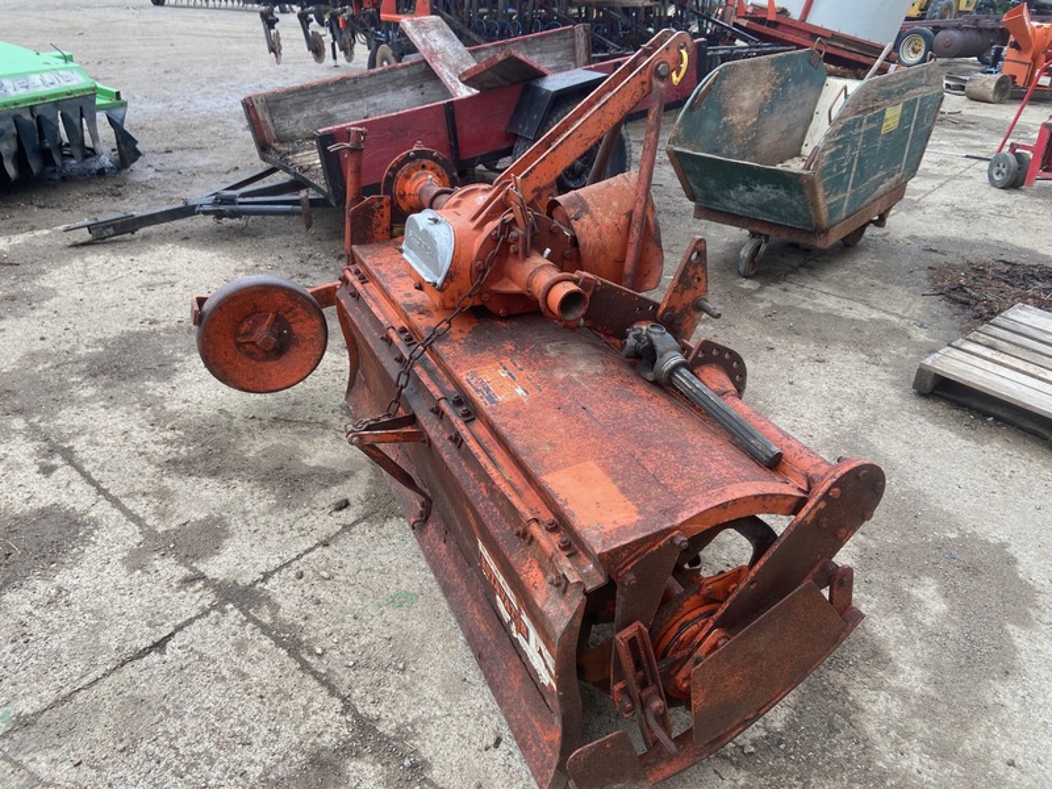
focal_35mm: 26
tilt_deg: -28.6
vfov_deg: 53.1
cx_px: 526
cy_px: 394
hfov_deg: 67.3
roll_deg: -4.3
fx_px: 790
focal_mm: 4.25
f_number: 1.8
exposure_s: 1/456
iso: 32
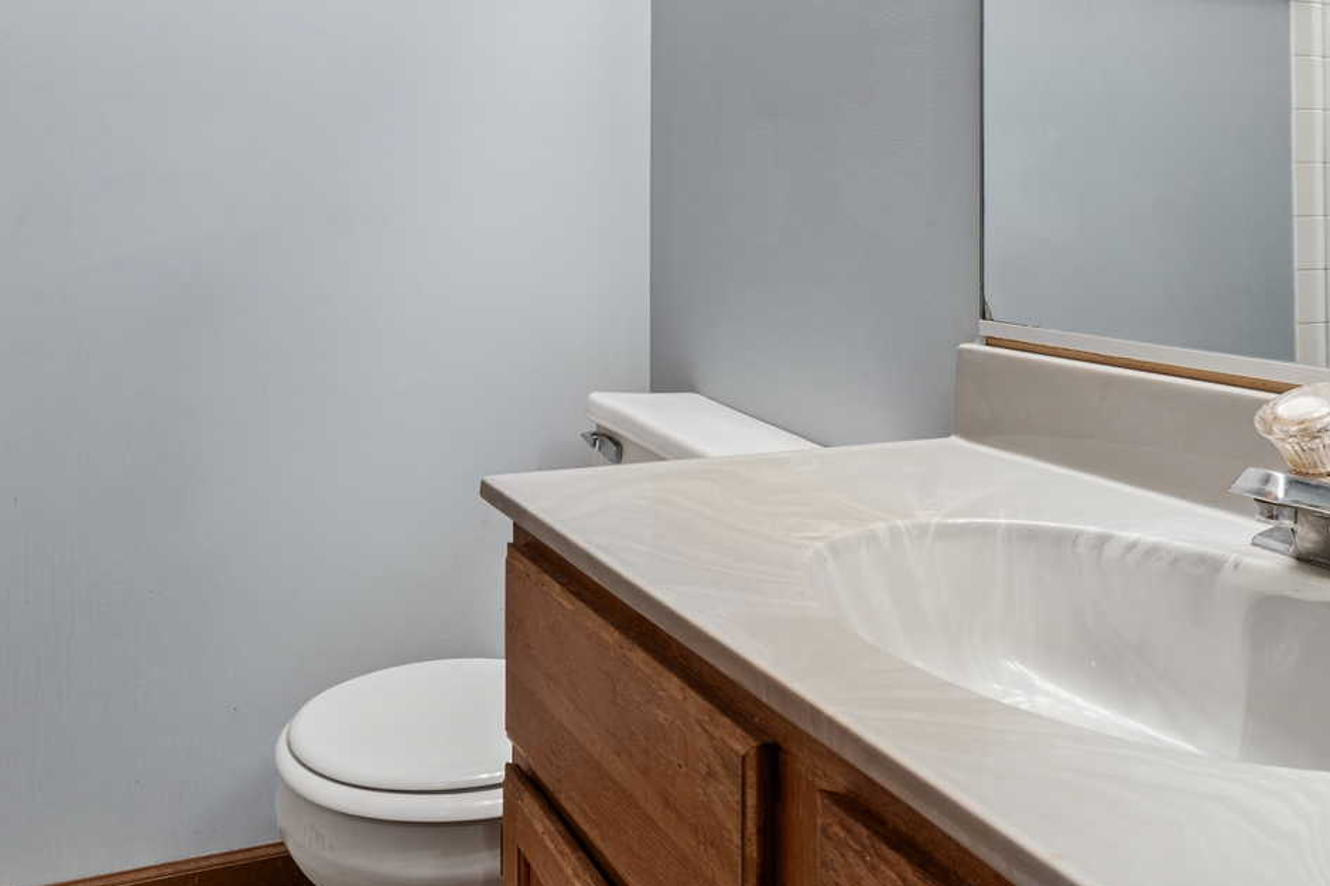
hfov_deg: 59.6
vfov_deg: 41.3
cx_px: 510
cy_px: 243
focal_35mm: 31
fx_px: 1145
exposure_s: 1/5
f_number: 8
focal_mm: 12
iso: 250
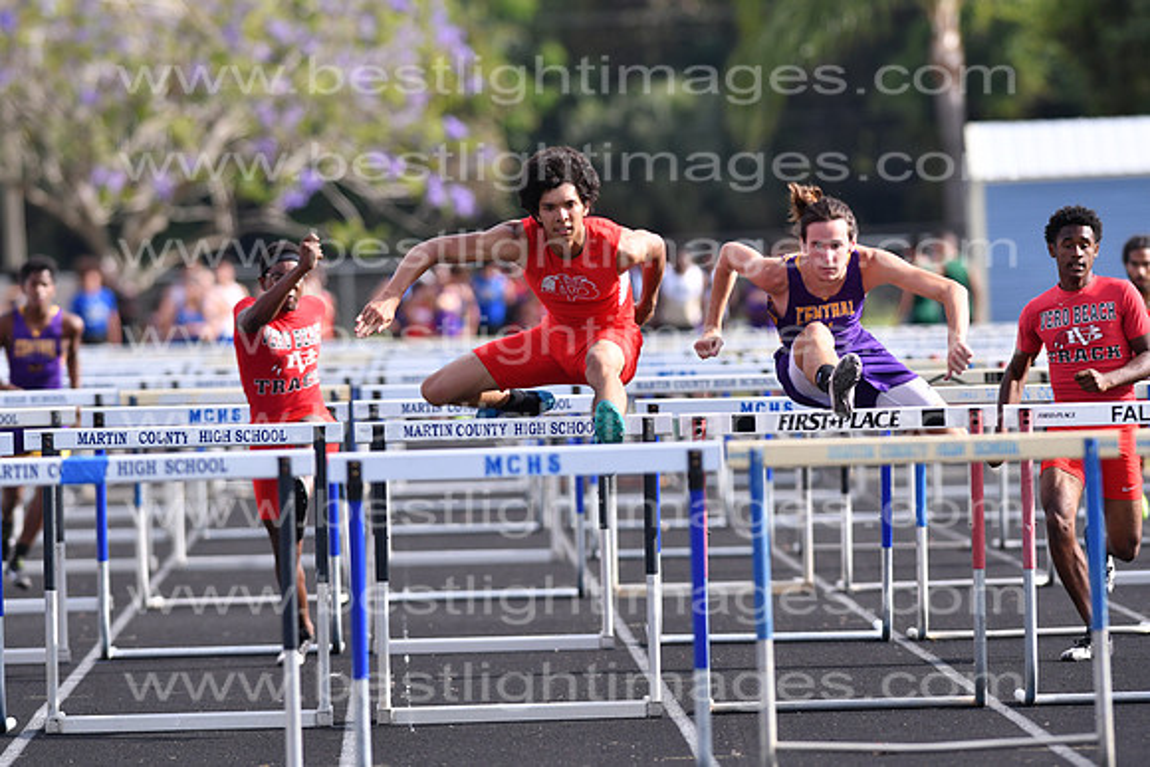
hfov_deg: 4.6
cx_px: 575
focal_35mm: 450
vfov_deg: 3.1
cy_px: 384
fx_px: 14378
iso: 400
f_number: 4
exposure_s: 1/2500
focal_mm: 300
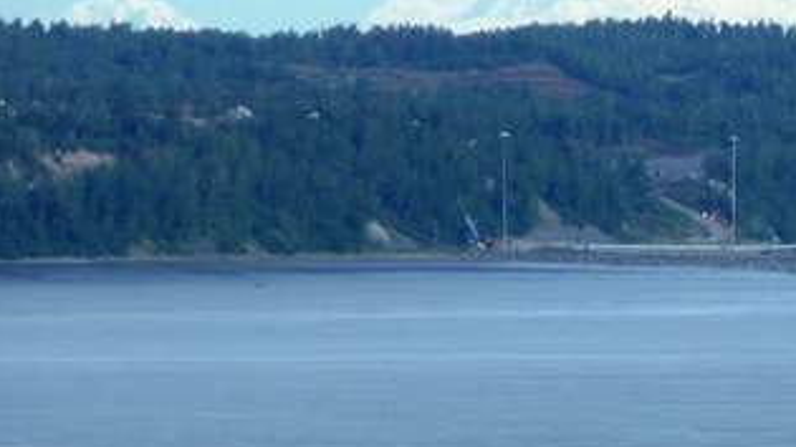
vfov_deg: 1.8
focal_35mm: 677
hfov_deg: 3.2
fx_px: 14286
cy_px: 256
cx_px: 796
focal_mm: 47
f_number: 4.9
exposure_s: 1/320
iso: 100
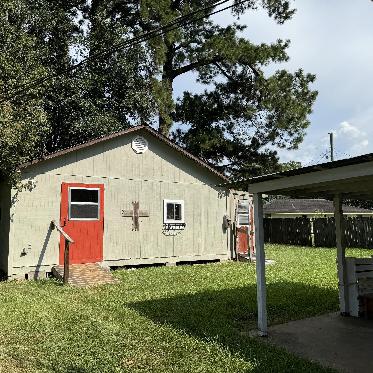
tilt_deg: +7.4
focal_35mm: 29
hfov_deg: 55.4
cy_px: 186
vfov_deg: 55.6
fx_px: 354
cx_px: 161
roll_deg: +0.2
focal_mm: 6.76
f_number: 1.78
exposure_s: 1/5348
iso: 80
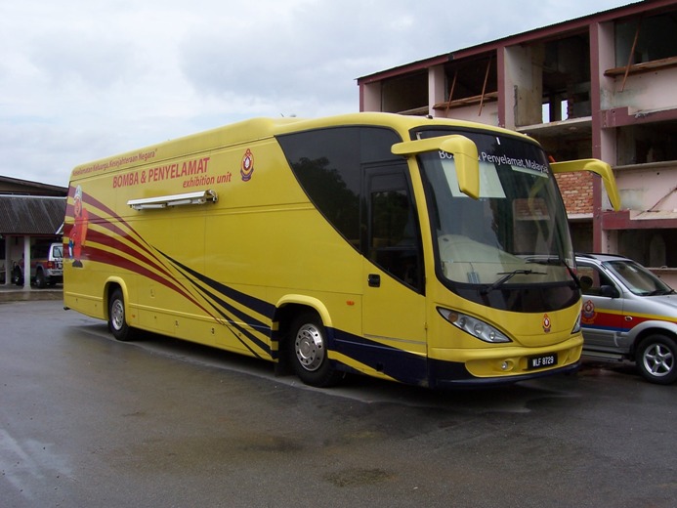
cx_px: 338
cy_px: 254
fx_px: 704
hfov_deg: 51.3
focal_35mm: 36
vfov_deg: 39.7
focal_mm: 6
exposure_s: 1/350
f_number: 4.8
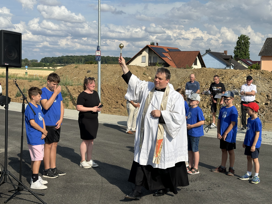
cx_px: 136
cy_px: 102
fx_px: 377
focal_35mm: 48
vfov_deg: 30.3
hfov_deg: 39.7
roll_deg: -1.3
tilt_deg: -5.5
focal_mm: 6.86
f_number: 1.78
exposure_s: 1/6211
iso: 64
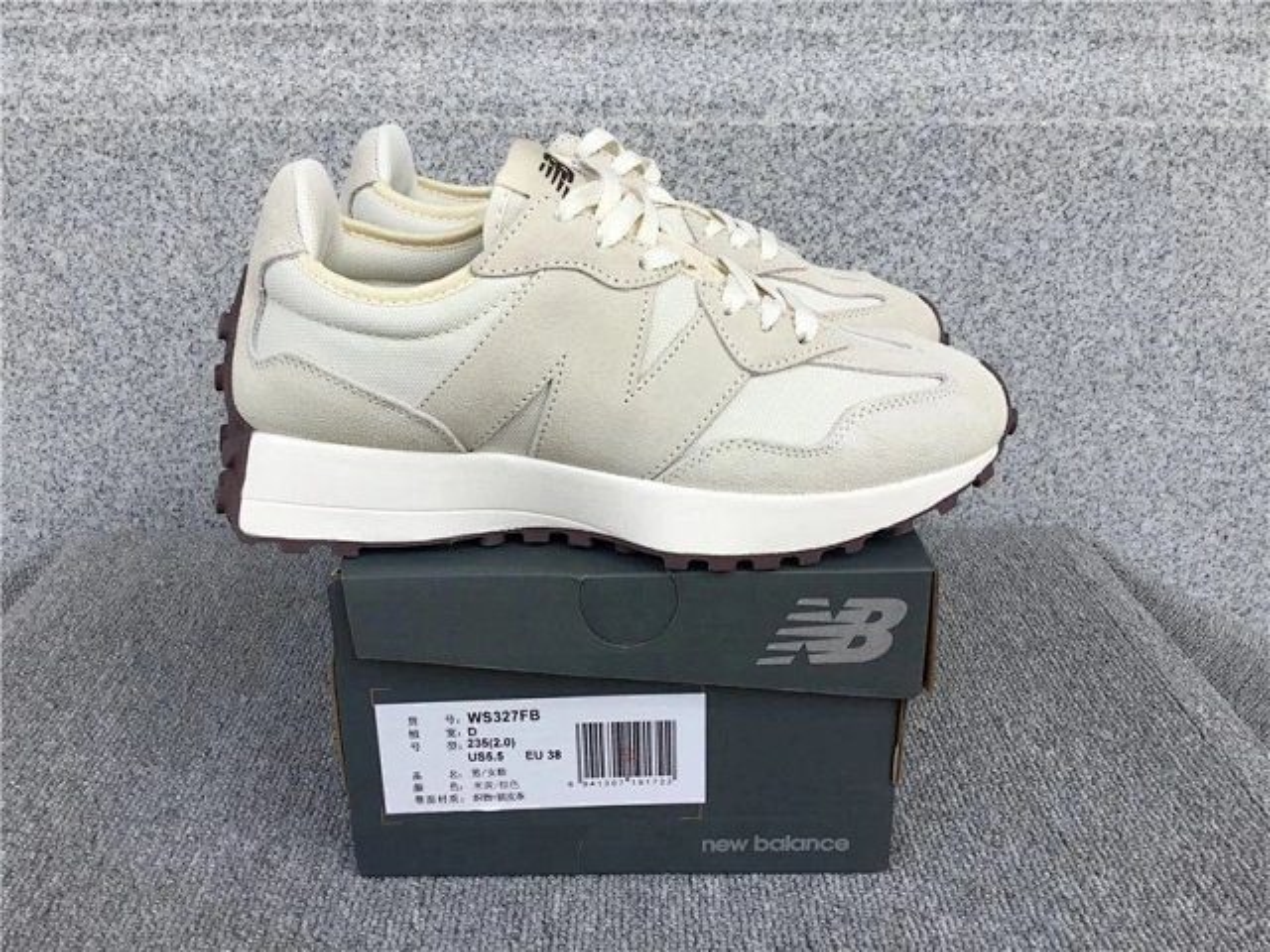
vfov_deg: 45.4
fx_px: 1137
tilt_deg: -21.1
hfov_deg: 58.4
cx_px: 635
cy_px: 476
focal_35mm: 31
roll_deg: +0.1
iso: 25
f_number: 2.4
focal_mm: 3.3
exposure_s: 1/637
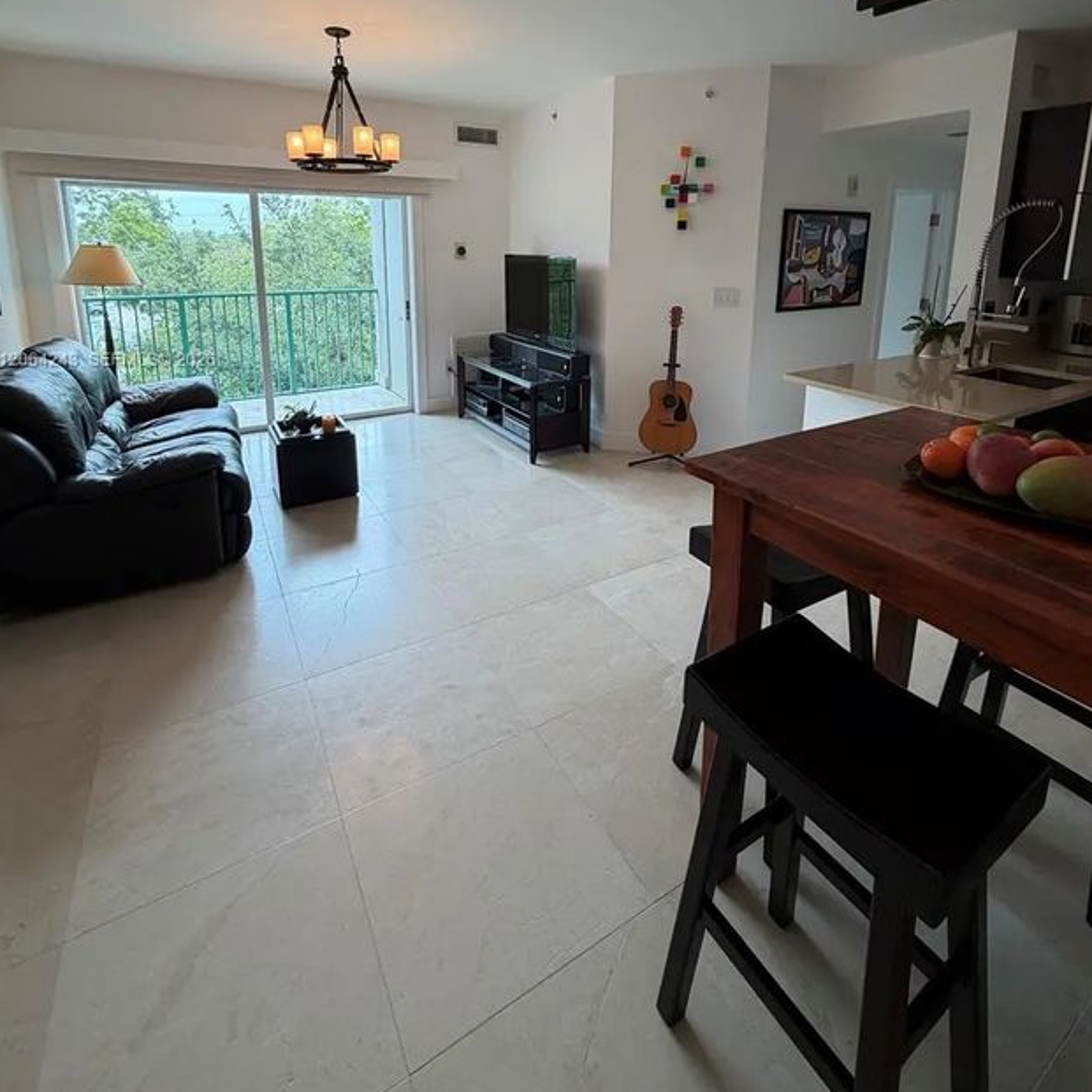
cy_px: 361
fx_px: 607
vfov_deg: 81.1
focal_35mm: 17
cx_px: 547
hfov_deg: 84.0
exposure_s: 1/120
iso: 64
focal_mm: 2.22
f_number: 2.2
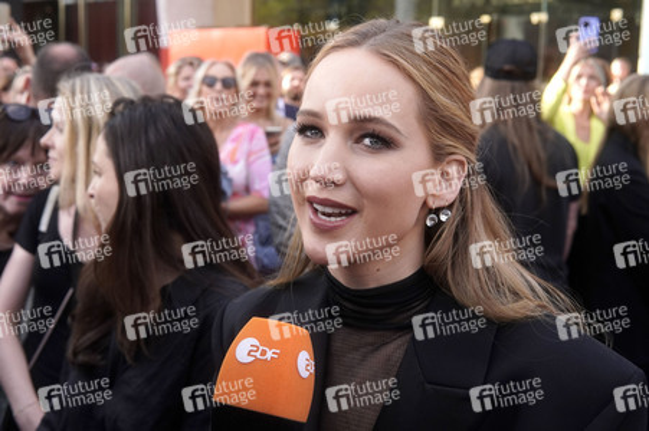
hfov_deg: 43.6
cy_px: 216
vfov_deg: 29.8
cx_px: 324
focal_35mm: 45
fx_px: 811
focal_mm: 30
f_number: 5
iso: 640
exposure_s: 1/500
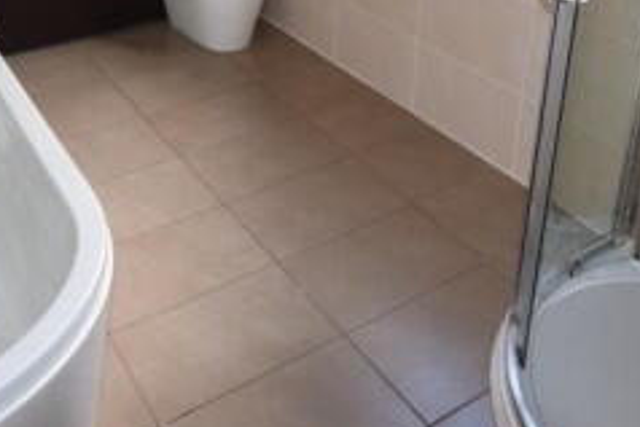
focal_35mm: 45
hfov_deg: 43.2
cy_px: -1
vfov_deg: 27.9
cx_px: 284
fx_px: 807
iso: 800
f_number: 4.5
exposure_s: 1/80
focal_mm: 11
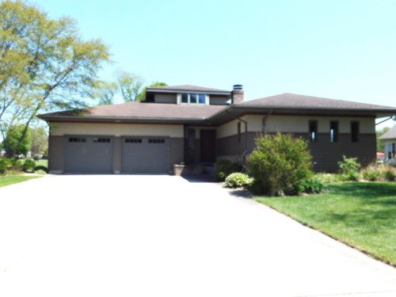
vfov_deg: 46.8
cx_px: 198
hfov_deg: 60.0
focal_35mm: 30
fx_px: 343
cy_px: 148
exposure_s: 1/1250
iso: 125
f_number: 3.2
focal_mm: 5.3
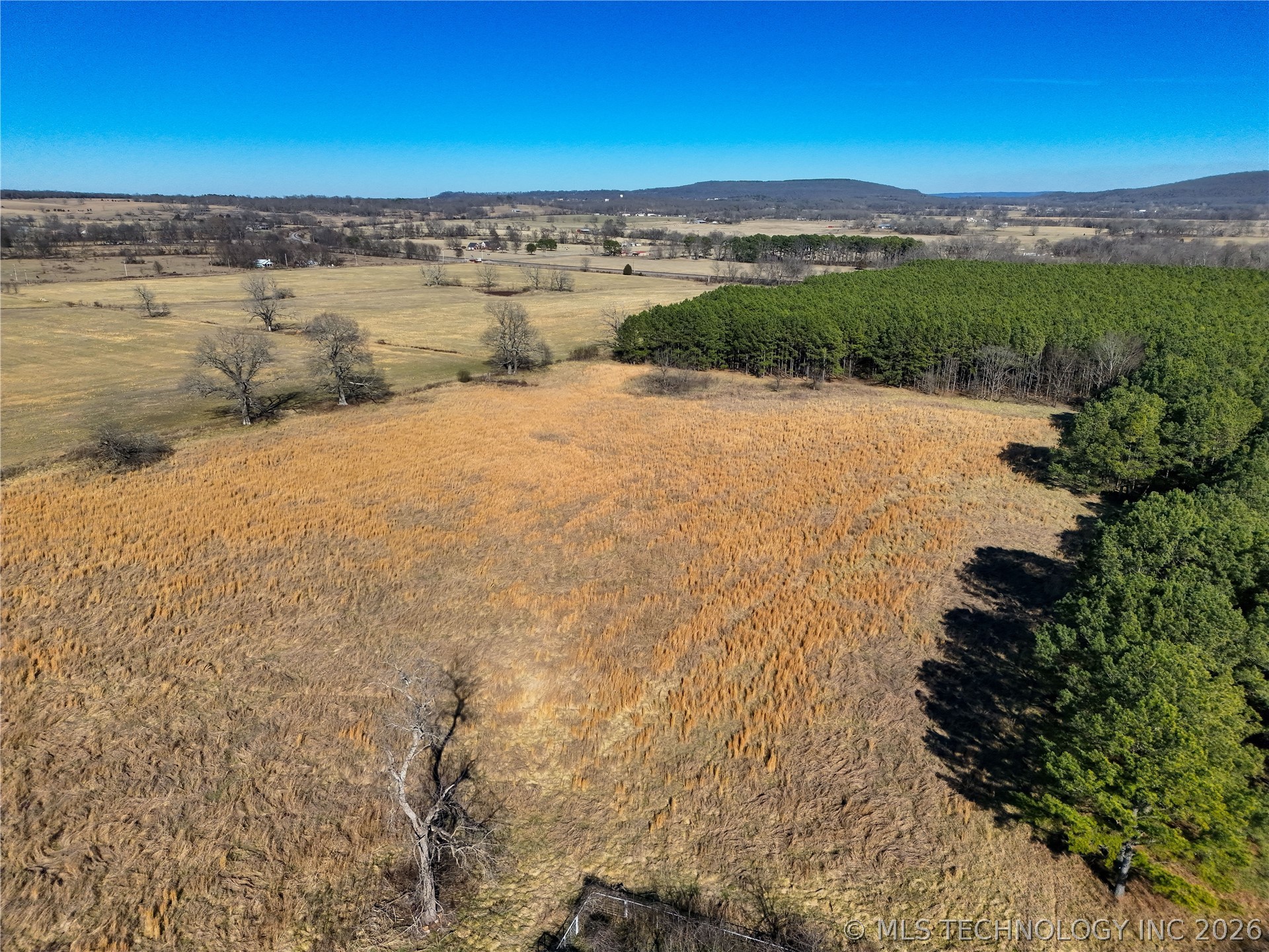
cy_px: 476
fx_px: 880
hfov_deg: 71.6
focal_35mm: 24
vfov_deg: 56.8
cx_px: 634
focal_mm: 6.72
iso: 160
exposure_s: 1/5000
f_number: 1.7
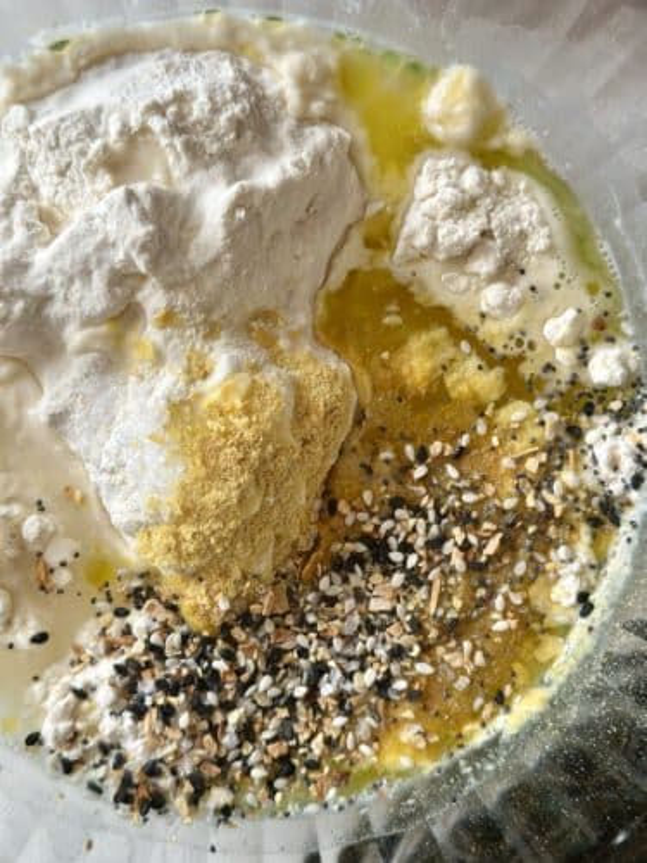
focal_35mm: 48
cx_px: 324
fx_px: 1196
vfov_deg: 39.7
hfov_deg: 30.3
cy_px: 432
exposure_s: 1/123
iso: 64
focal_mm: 6.86
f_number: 1.78
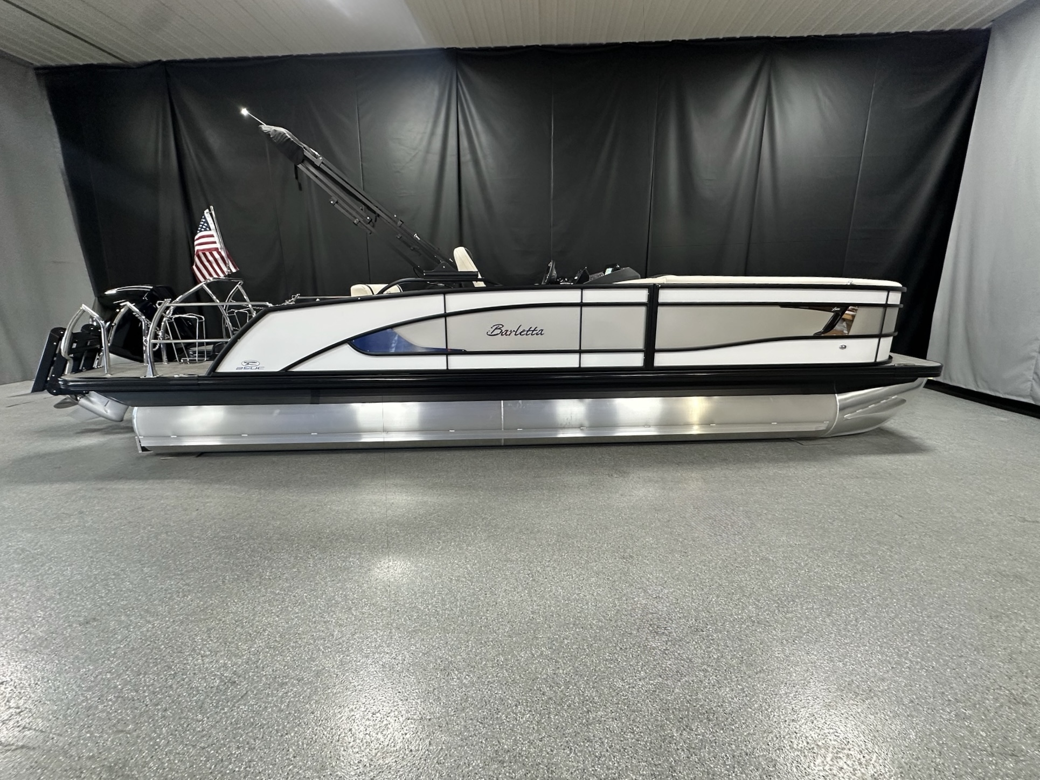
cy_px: 390
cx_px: 520
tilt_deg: -13.4
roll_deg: -1.6
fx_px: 421
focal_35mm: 14
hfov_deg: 102.1
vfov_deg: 85.7
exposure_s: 1/60
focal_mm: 2.22
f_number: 2.2
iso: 200
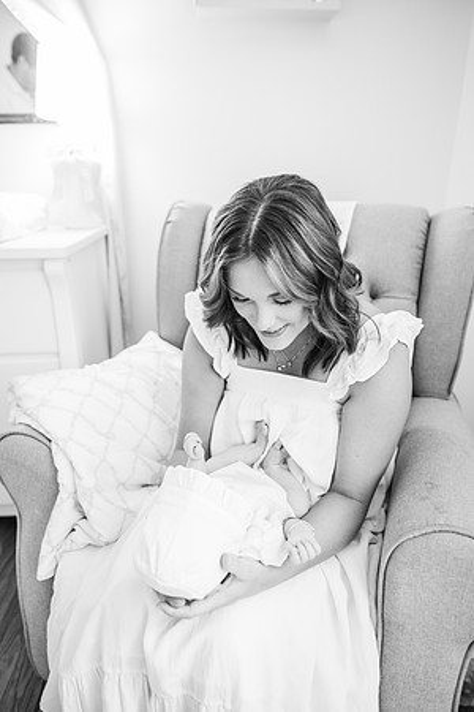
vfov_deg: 73.7
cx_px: 237
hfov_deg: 53.1
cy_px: 356
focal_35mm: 24
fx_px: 474
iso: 1600
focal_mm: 24
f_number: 2.8
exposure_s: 1/200
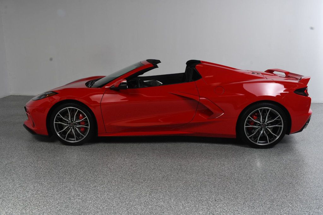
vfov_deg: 38.9
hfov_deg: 55.8
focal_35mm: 34
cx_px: 162
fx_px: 305
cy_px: 108
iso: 100
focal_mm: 23
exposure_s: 1/160
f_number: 13
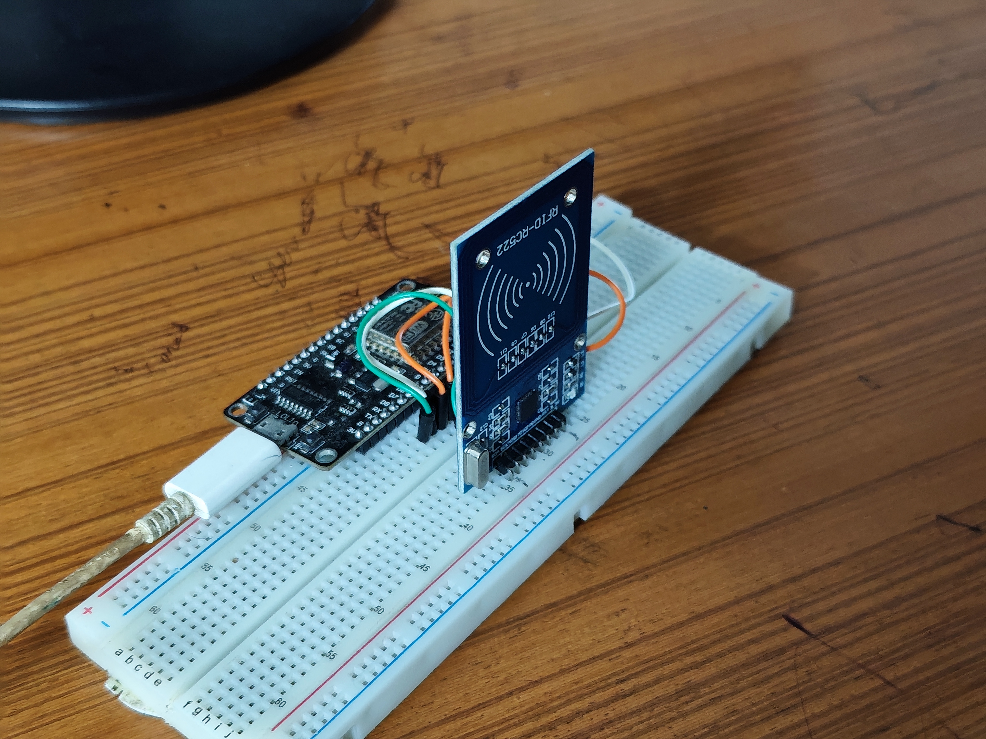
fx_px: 1367
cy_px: 370
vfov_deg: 30.3
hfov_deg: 39.7
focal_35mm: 48
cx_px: 493
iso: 800
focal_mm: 5.84
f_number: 1.6
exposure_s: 1/33.3
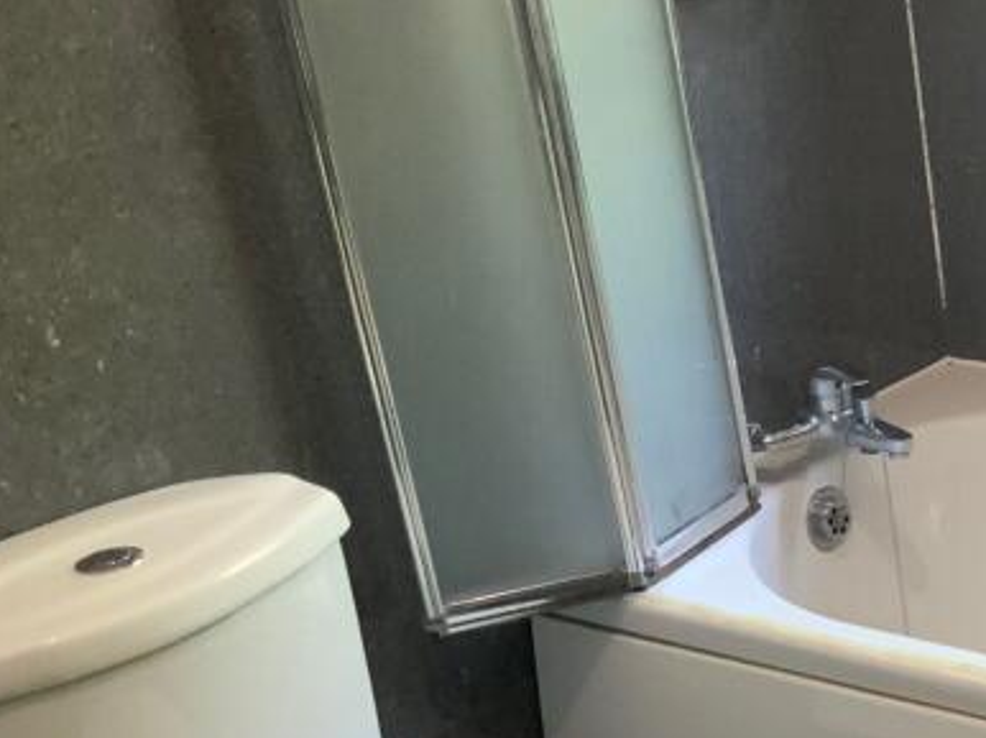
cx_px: 1277
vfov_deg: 18.8
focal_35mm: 77
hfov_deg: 22.7
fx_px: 2192
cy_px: 646
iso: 320
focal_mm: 3
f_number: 1.8
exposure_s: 1/60
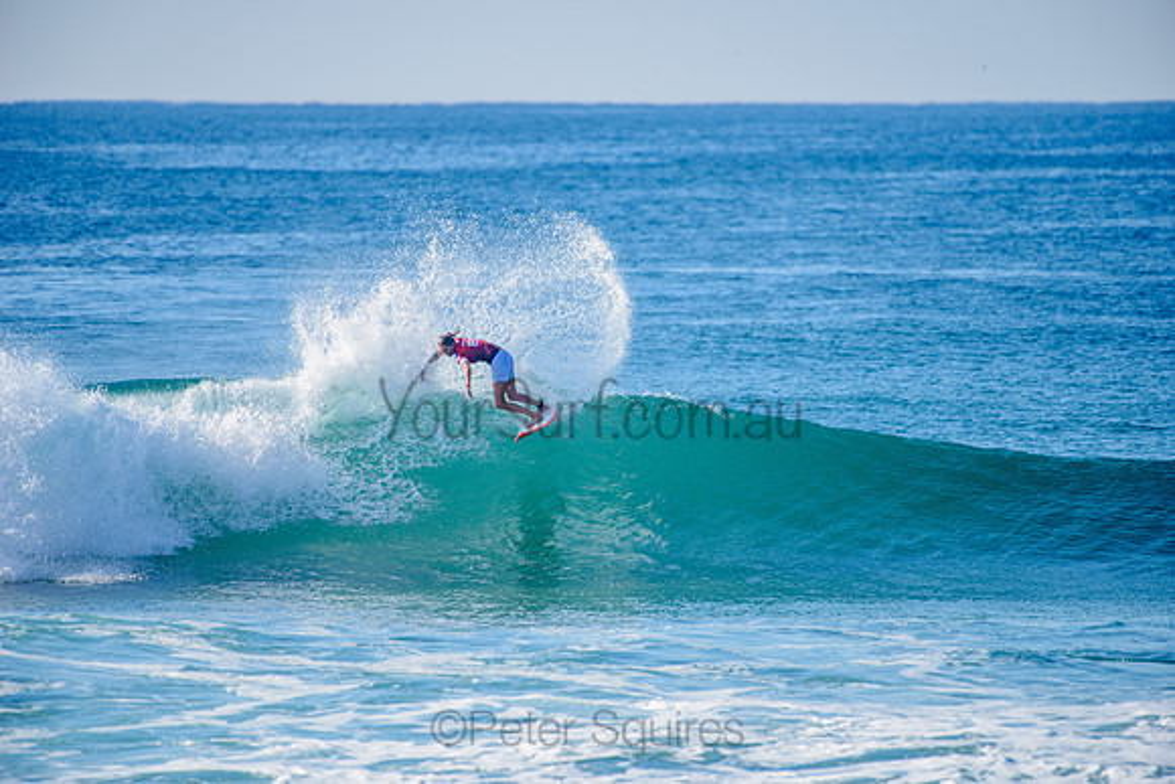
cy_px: 392
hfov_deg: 4.1
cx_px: 588
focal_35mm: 500
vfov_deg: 2.8
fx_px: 16322
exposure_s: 1/1600
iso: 200
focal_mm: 500
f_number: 5.6
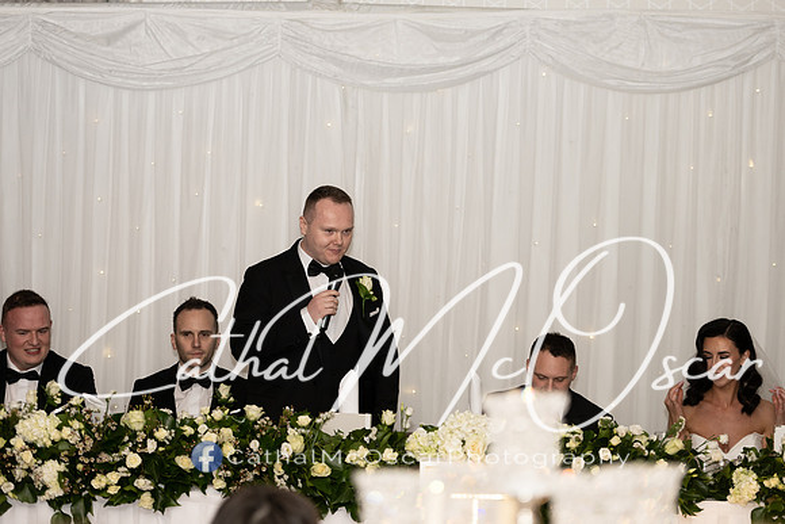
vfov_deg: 12.6
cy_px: 263
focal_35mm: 108
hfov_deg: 18.8
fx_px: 2365
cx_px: 379
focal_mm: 102
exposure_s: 1/160
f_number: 2.8
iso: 400
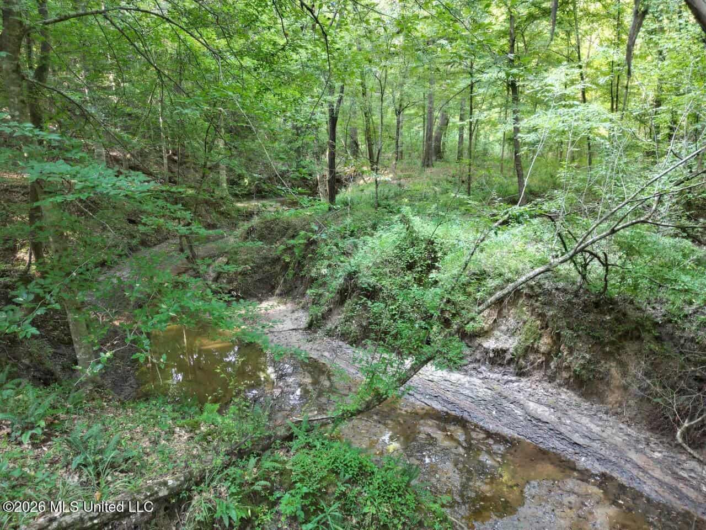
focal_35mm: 24
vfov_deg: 56.8
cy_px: 265
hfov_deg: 71.6
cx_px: 353
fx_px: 489
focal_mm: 6.7
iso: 140
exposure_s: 1/15
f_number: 1.7
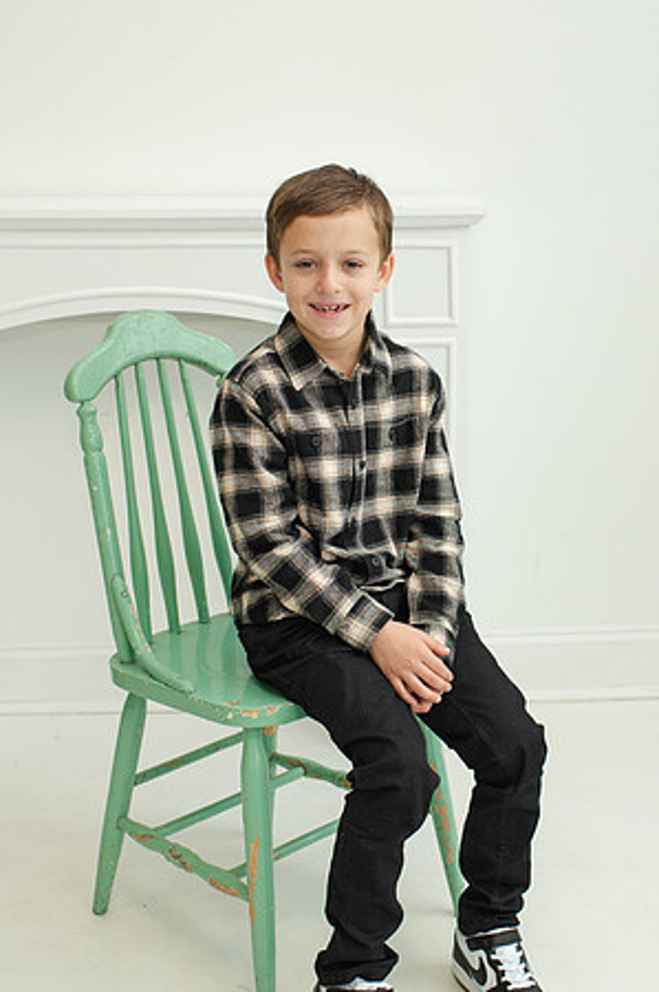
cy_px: 444
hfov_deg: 23.1
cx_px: 412
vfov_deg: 34.3
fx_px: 1608
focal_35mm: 58
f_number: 3.5
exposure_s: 1/200
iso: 220
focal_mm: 35
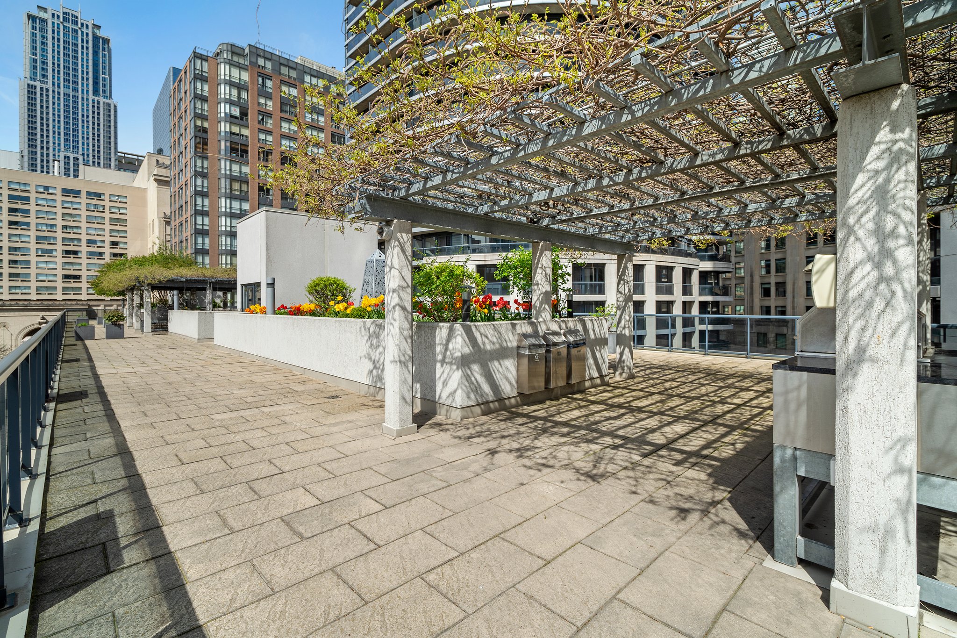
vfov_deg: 73.7
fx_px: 425
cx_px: 478
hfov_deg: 96.7
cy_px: 319
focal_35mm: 16
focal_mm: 16
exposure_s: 1/80
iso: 100
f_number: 8
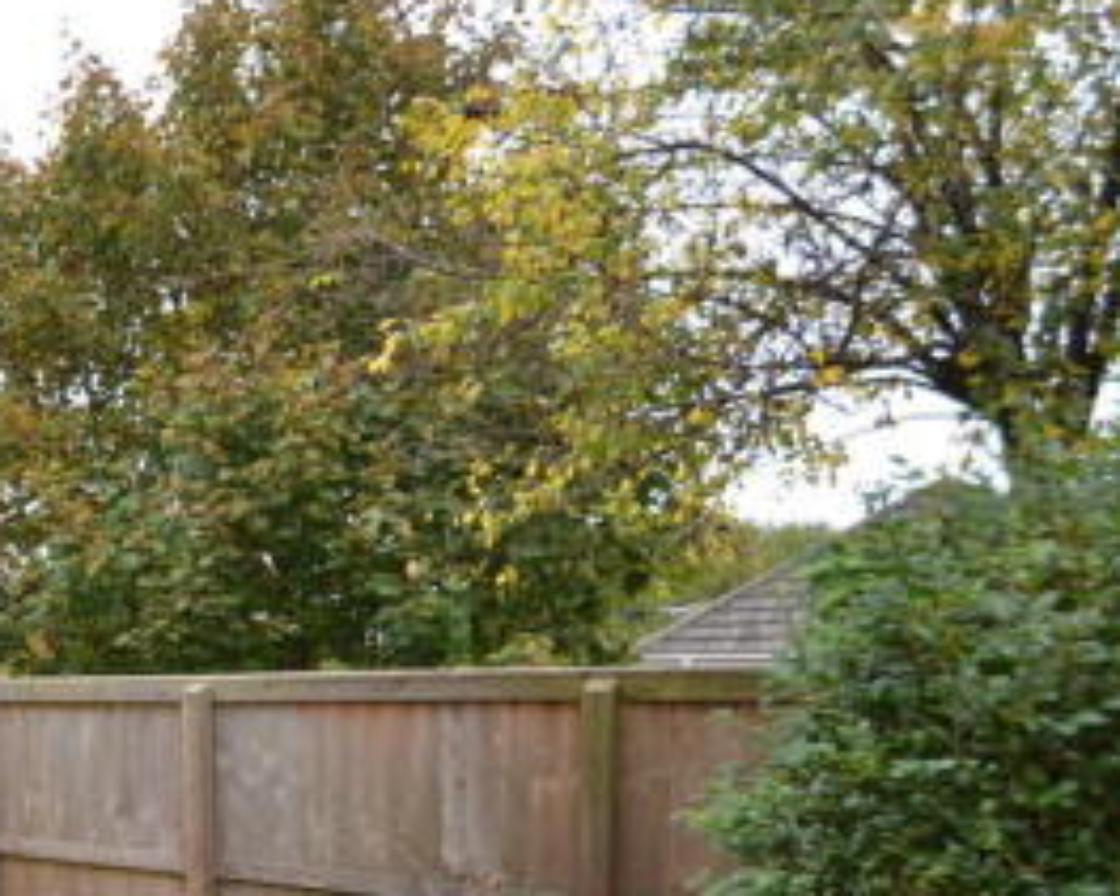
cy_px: 737
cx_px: -11
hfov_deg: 43.7
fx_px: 1160
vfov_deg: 40.2
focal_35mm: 35
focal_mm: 10
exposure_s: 1/60
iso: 400
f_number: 4
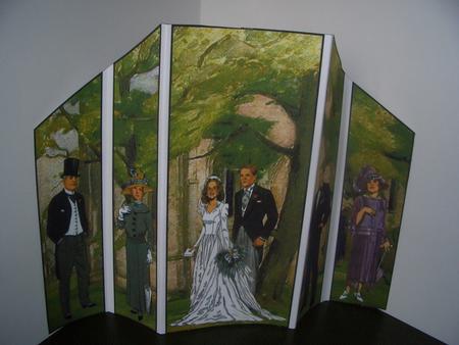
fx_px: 464
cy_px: 172
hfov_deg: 52.6
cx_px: 230
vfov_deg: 40.7
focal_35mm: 35
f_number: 4.3
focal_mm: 5.8
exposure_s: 1/60
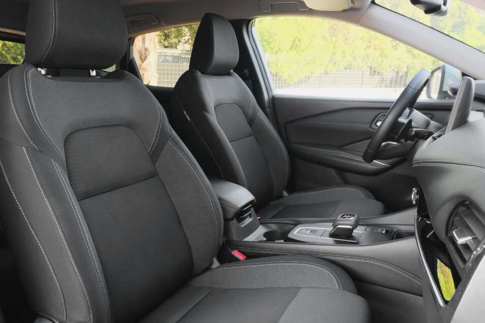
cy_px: 164
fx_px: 377
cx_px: 244
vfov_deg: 46.4
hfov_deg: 65.5
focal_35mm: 28
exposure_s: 1/50
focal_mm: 17
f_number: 9
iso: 2000
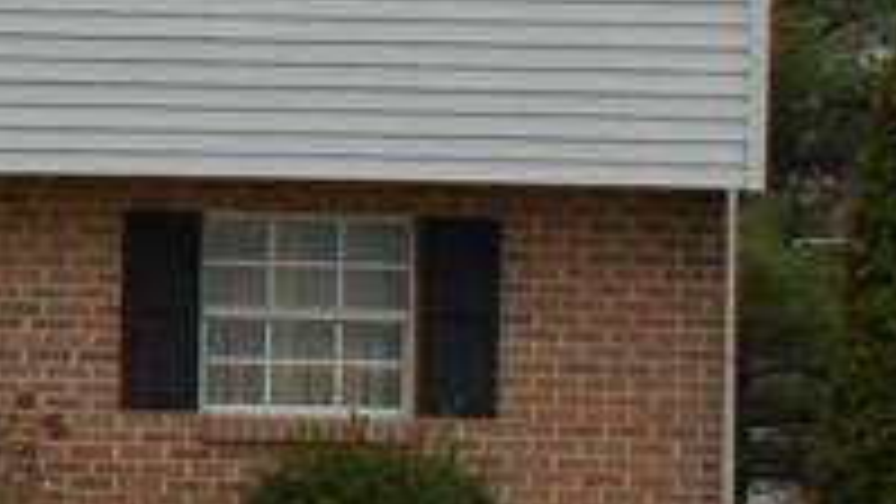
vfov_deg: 4.9
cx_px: -871
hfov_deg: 8.3
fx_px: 5846
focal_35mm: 246
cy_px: -18
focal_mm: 27
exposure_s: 1/200
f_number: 10
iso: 400
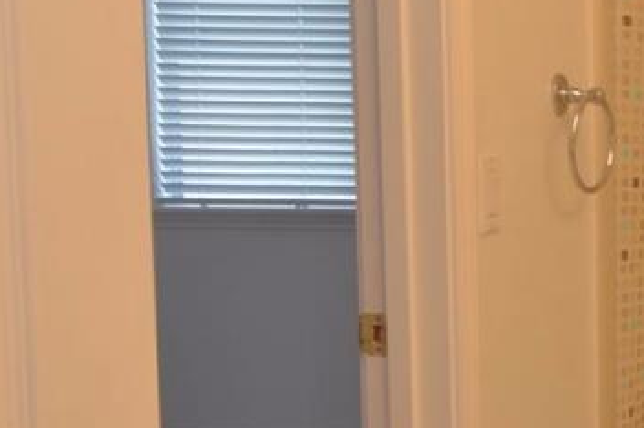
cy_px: 219
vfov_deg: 21.2
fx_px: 1144
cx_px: 940
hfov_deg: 24.9
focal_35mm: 64
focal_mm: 10
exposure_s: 1/80
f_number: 4.5
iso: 200
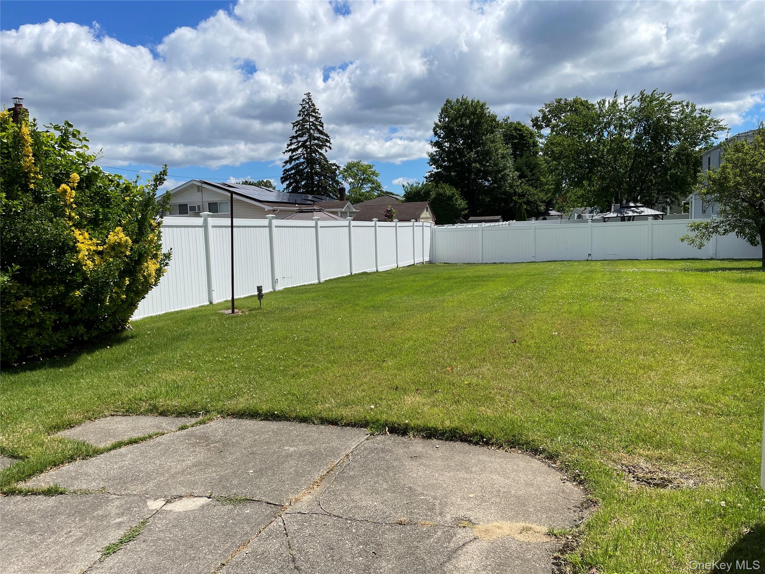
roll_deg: +2.2
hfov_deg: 67.3
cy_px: 287
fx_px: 575
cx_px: 382
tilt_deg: -5.9
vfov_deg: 53.1
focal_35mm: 26
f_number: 1.6
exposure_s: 1/5291
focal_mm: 4.2
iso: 32
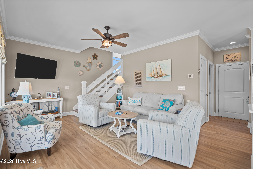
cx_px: 126
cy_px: 84
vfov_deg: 73.7
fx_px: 112
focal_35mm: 16
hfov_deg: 96.7
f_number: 4
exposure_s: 1/25
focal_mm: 16
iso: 400
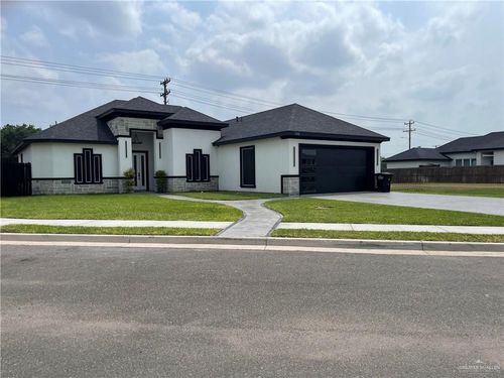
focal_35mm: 25
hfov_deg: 69.4
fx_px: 364
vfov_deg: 54.9
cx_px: 252
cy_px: 189
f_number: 1.6
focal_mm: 5.1
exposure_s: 1/7407
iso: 32
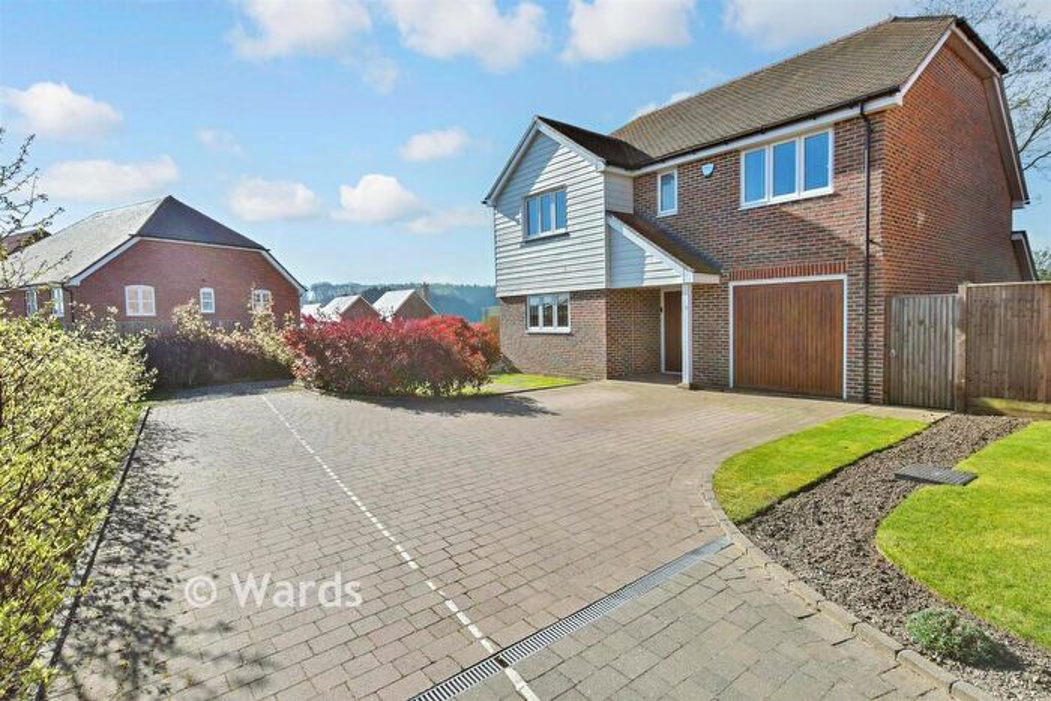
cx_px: 526
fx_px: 526
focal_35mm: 18
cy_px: 350
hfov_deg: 90.0
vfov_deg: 67.4
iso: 500
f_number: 9
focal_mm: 12
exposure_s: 1/320
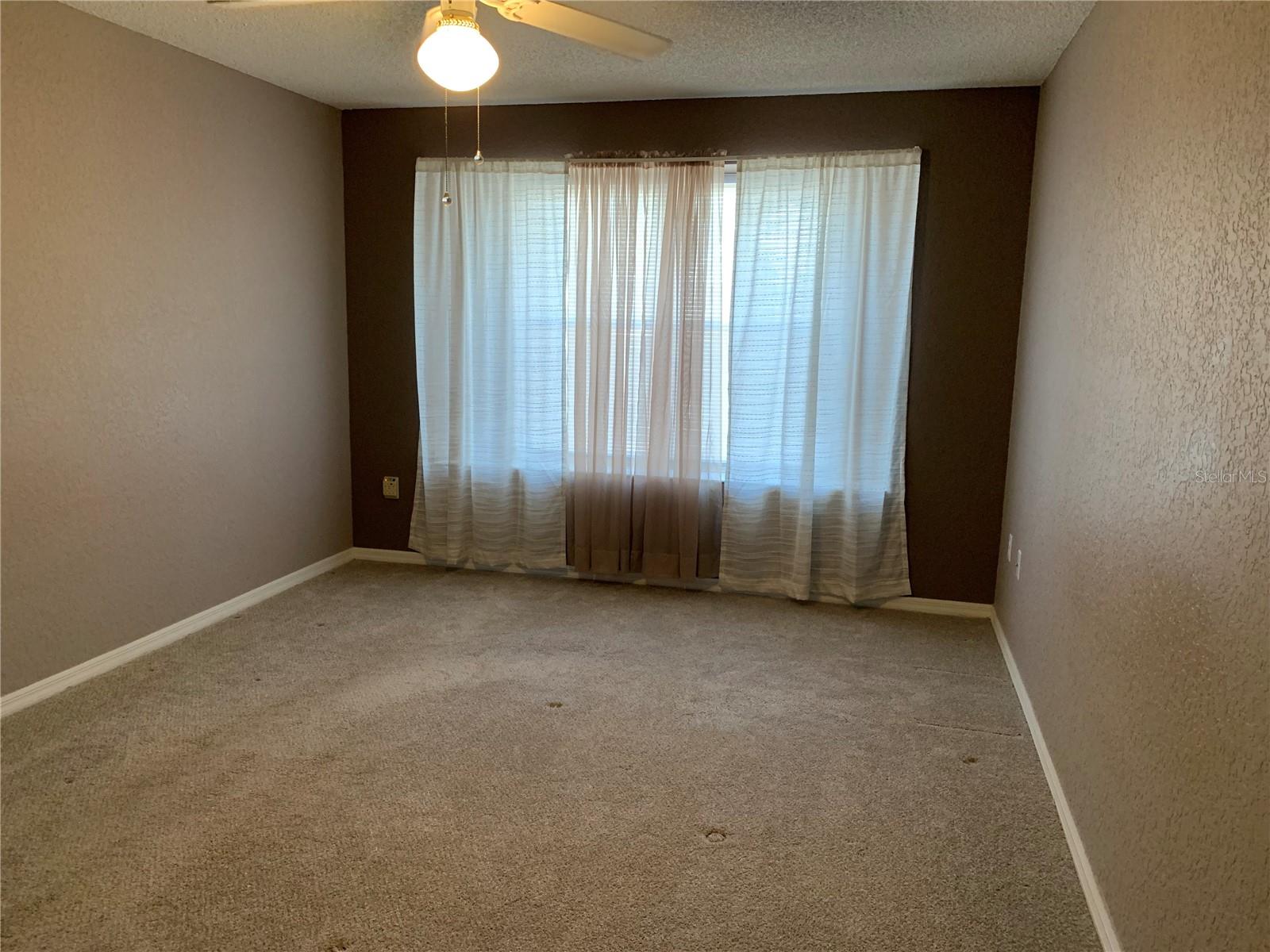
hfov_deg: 67.3
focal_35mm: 26
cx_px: 635
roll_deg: -1.9
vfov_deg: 53.1
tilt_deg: -10.1
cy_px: 476
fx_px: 954
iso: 200
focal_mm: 4.25
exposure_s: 1/60
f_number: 1.8
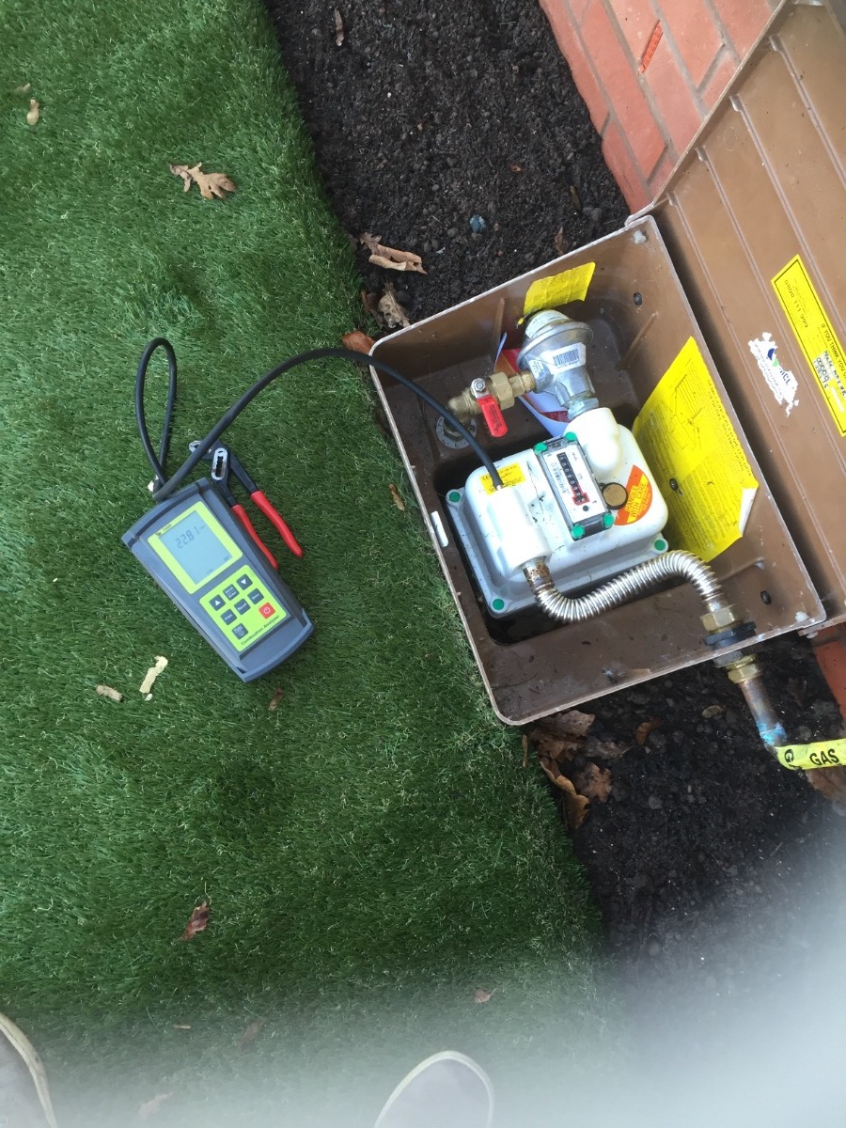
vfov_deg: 61.7
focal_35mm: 29
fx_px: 945
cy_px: 564
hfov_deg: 48.2
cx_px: 423
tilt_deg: -74.0
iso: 32
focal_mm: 4.15
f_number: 2.2
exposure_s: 1/33
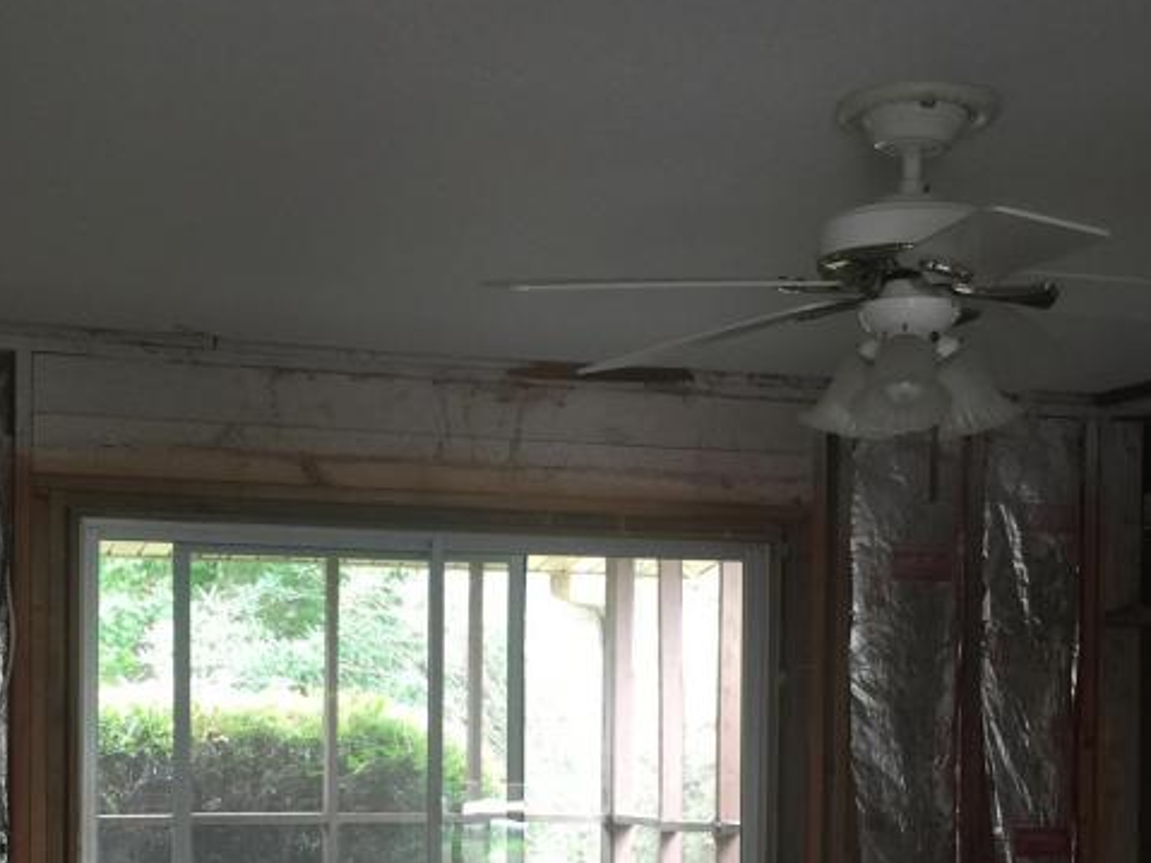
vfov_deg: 23.1
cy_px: 755
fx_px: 2061
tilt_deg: +0.2
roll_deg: -1.8
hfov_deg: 31.2
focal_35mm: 62
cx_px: 529
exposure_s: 1/15
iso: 40
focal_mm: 4.15
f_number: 2.2
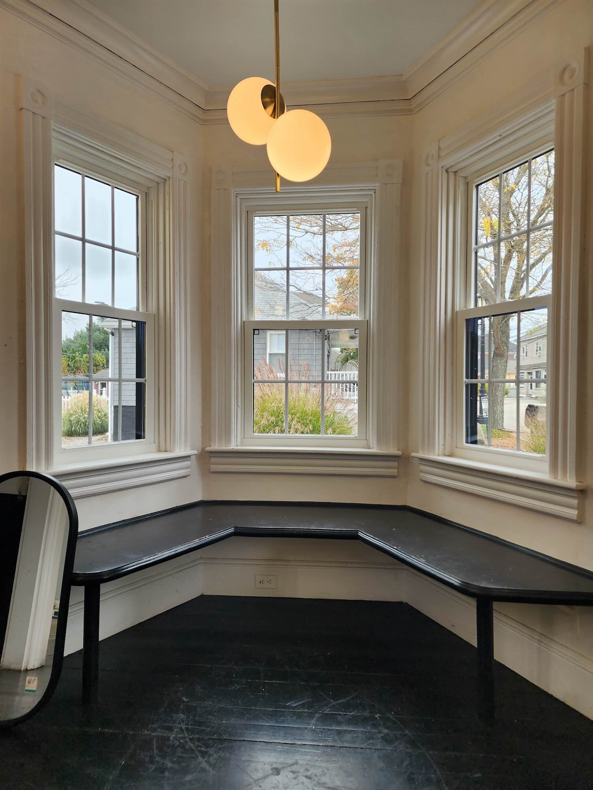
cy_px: 395
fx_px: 525
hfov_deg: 58.9
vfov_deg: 73.9
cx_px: 296
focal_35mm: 23
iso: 64
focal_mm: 6.4
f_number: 1.8
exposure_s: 1/180
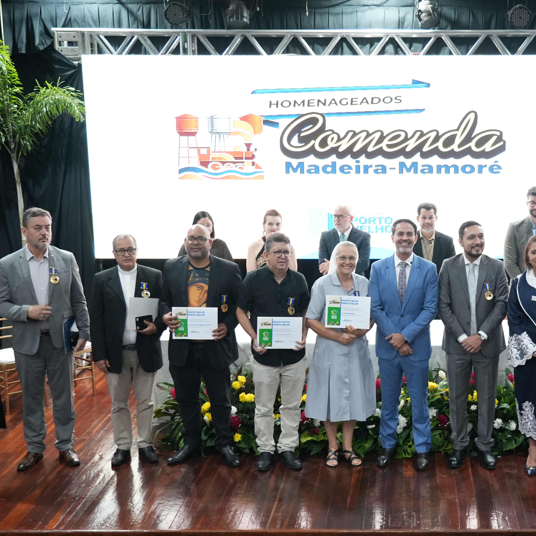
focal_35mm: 56
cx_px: 380
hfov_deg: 30.2
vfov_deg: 30.5
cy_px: 298
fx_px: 981
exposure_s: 1/60
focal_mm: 34
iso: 4000
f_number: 4
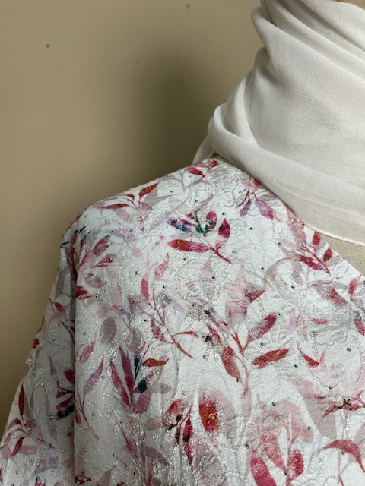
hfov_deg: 53.1
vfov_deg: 67.3
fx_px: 366
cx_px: 182
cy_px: 243
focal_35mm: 26
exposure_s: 1/121
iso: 100
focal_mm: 5.1
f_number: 1.6
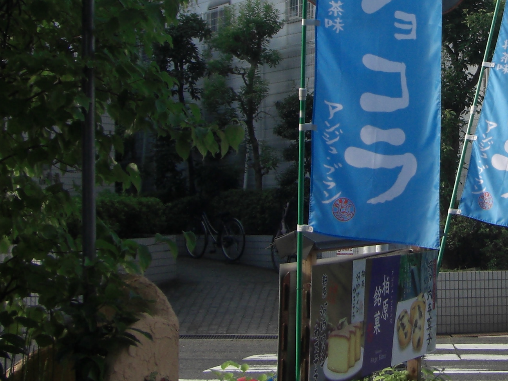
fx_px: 1321
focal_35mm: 90
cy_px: 22
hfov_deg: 21.4
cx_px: 441
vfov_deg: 16.2
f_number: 3.4
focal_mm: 6.3
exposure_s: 1/200
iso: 64
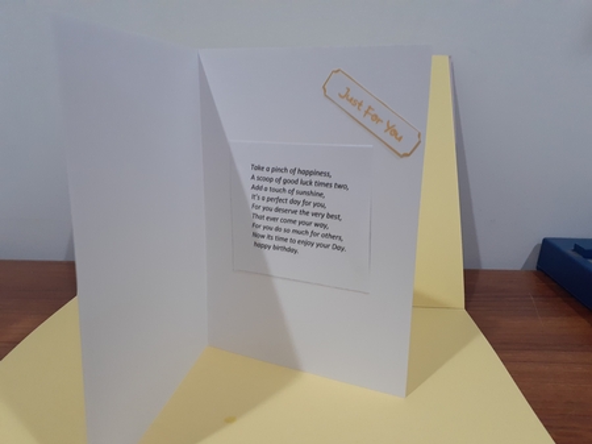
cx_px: 296
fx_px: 462
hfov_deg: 65.4
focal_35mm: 27
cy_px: 222
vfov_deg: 51.3
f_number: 1.9
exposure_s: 1/50
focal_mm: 3.6
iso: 200
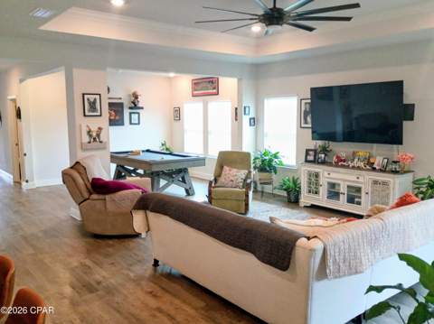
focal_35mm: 29
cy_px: 162
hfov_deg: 61.7
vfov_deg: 48.2
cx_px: 217
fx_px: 363
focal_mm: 4.27
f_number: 1.8
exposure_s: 1/60
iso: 100
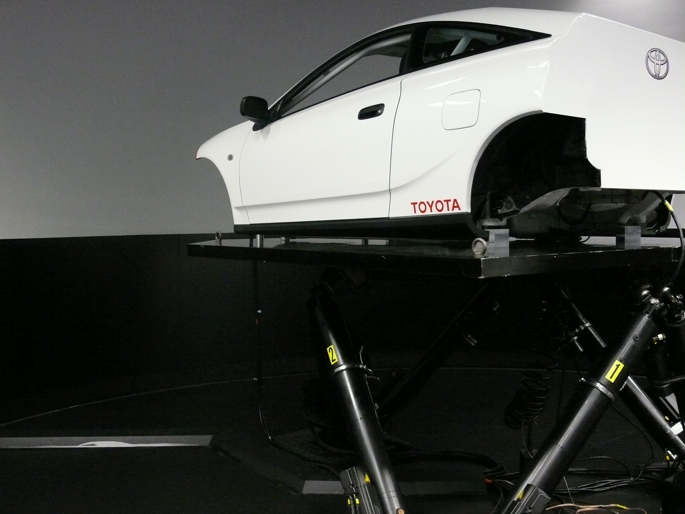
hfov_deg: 52.6
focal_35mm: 35
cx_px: 342
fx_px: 693
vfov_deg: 40.7
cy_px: 257
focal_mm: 7.4
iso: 800
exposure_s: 1/30
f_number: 2.8
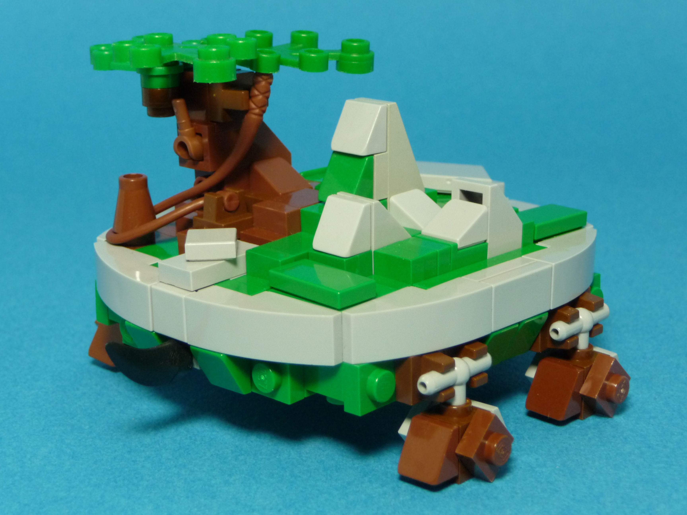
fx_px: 1429
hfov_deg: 27.0
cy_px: 258
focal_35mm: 72
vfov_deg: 20.4
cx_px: 344
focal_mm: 12.2
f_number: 4.6
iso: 320
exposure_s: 1/40
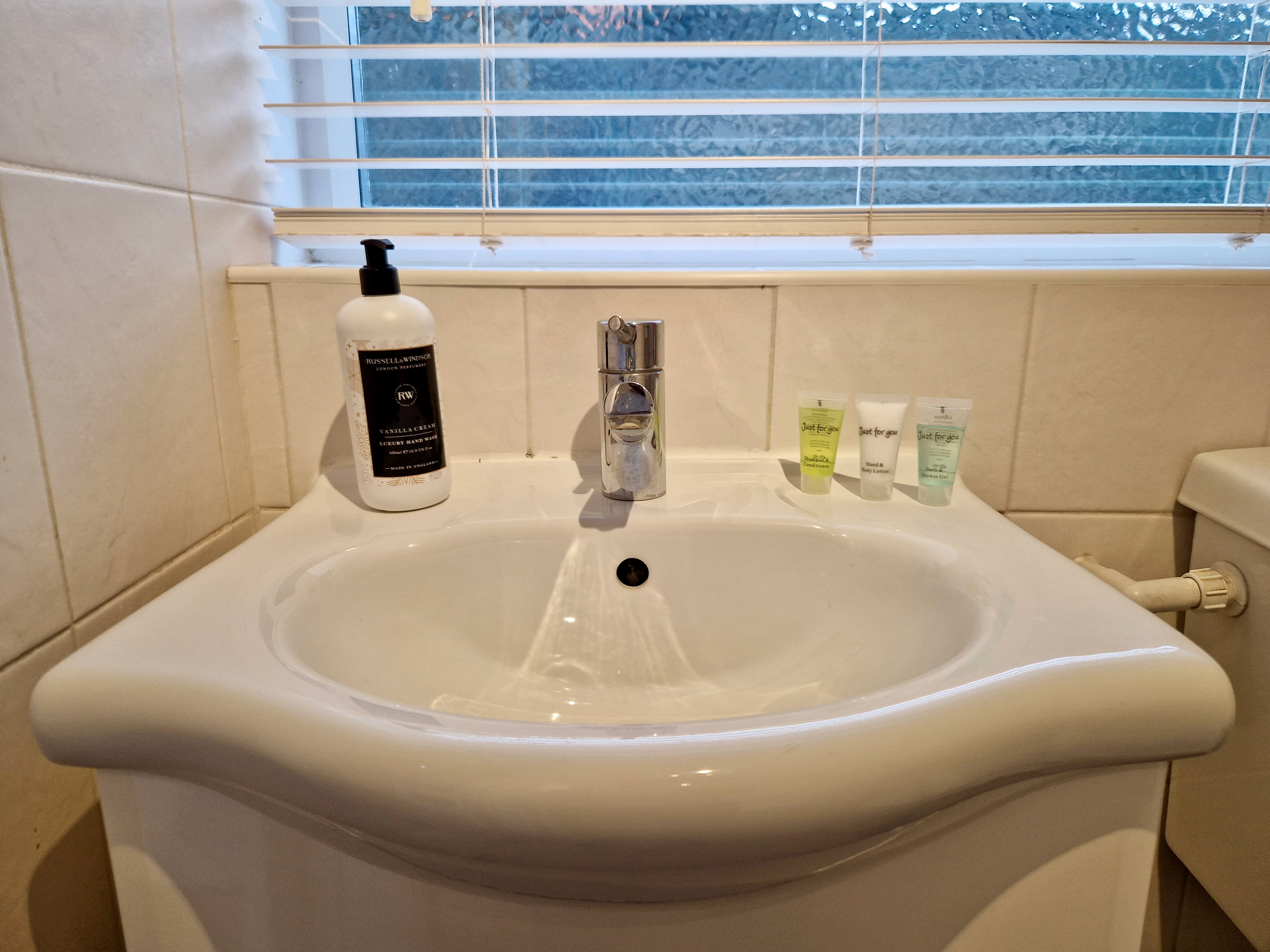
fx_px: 844
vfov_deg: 58.9
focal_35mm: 23
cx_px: 635
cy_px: 476
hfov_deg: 73.9
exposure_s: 1/100
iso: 100
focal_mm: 5.4
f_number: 1.8
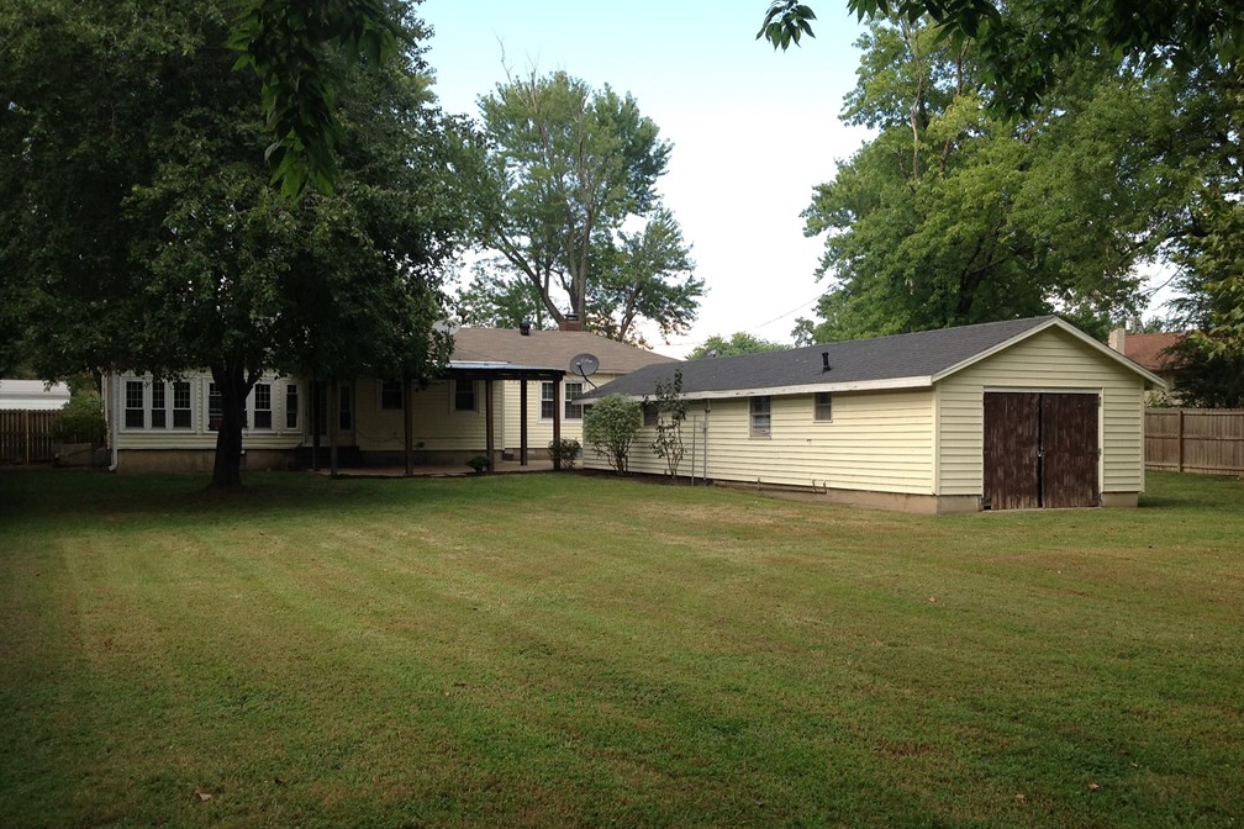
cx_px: 626
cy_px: 437
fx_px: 1278
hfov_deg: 51.9
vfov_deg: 35.9
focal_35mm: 37
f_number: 2.4
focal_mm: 4.28
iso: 50
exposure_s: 1/232
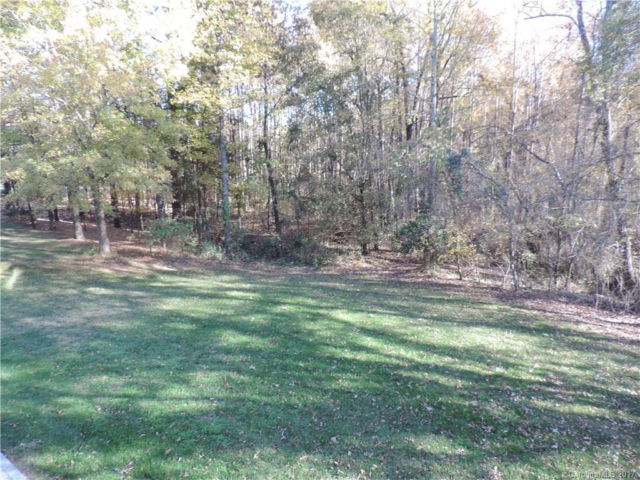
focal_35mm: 24
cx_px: 320
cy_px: 240
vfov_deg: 56.8
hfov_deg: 71.6
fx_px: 444
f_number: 3
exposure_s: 1/50
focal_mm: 4.3
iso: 80
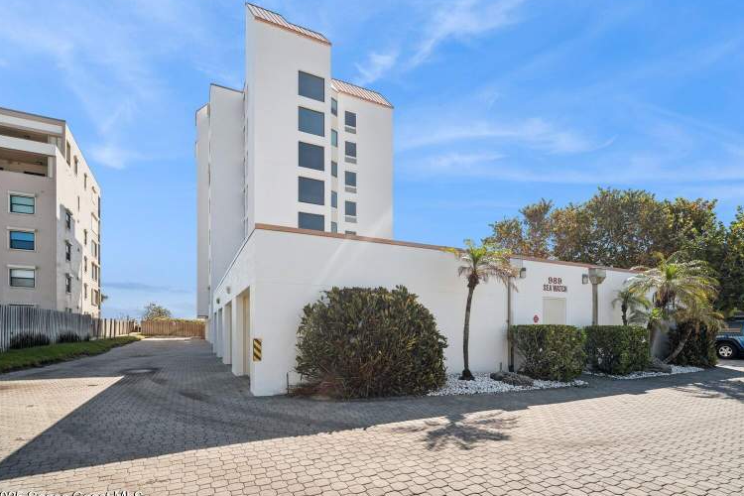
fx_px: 331
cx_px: 375
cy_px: 255
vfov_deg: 73.7
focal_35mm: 16
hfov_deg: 96.7
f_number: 8
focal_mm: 15
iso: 200
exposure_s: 1/320
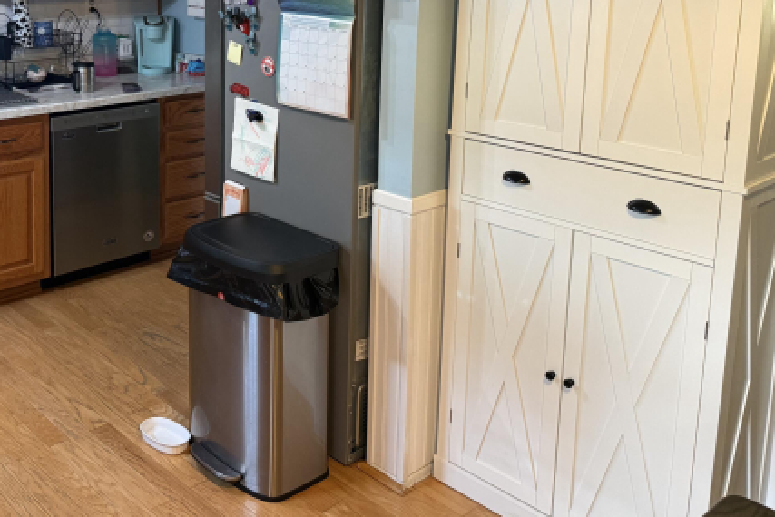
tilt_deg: -8.9
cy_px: 80
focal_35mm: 39
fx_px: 840
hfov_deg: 47.7
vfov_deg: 32.9
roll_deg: -0.2
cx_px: 197
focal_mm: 6.76
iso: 320
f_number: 1.78
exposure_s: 1/60
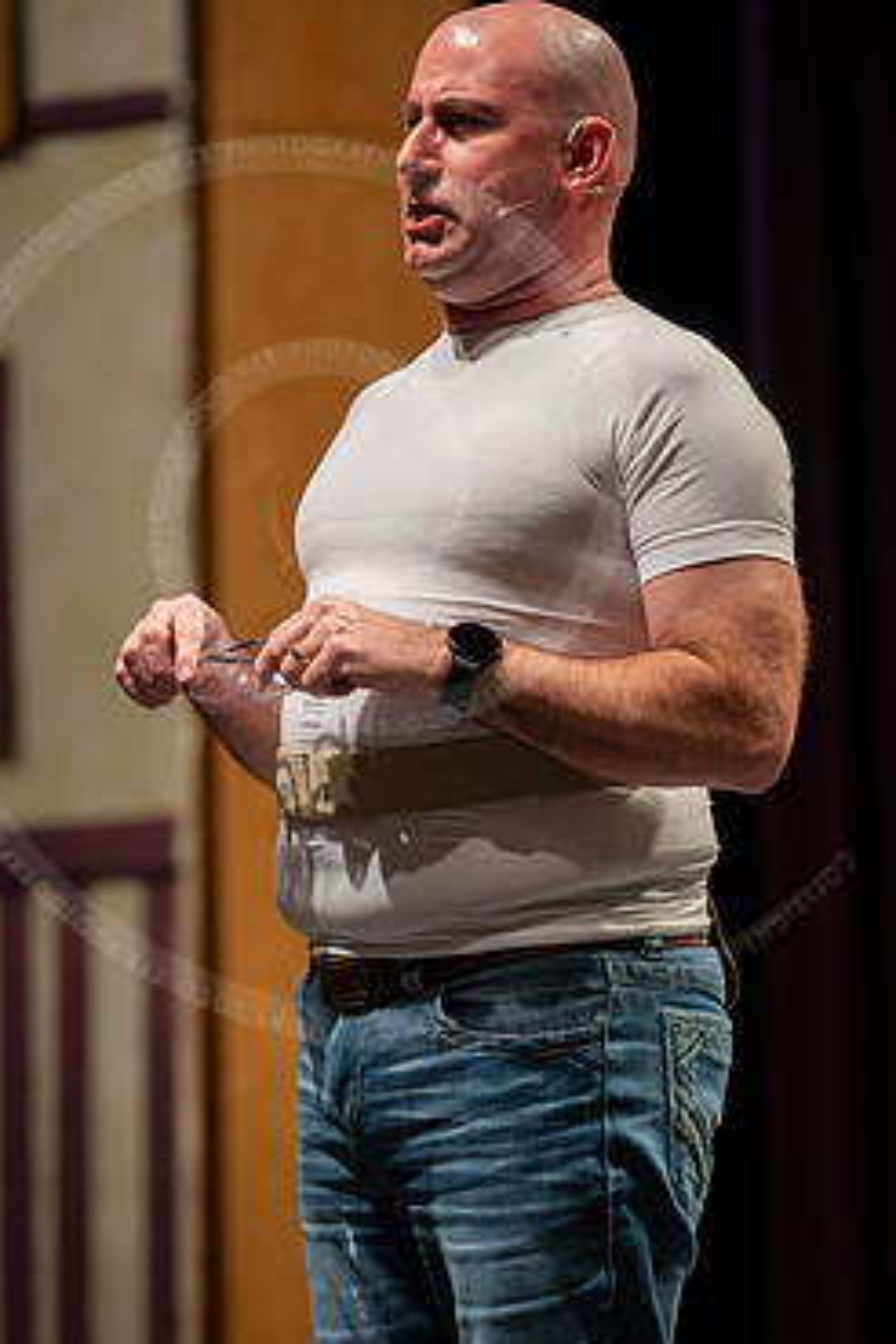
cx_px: 386
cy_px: 579
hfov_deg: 7.5
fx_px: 6831
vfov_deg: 11.2
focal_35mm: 183
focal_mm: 150
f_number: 2.8
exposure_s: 1/250
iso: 2000
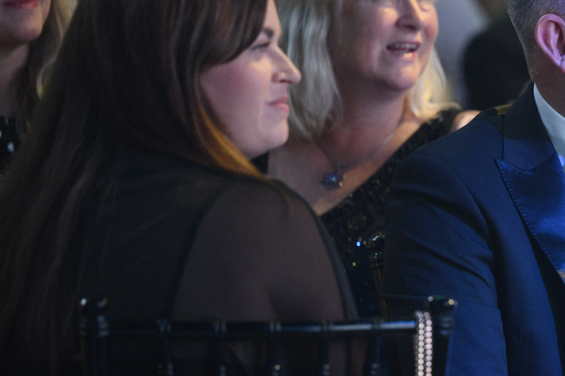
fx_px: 5945
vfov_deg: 3.6
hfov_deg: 5.4
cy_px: 191
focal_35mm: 379
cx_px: 718
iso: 3200
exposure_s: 1/250
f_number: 2.8
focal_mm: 145
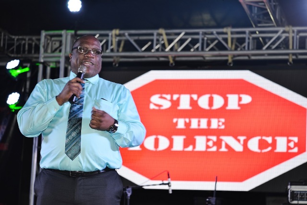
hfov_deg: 15.2
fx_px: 1151
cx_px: 154
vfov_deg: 10.2
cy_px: 102
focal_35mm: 135
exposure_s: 1/60
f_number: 4.8
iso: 200
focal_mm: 135
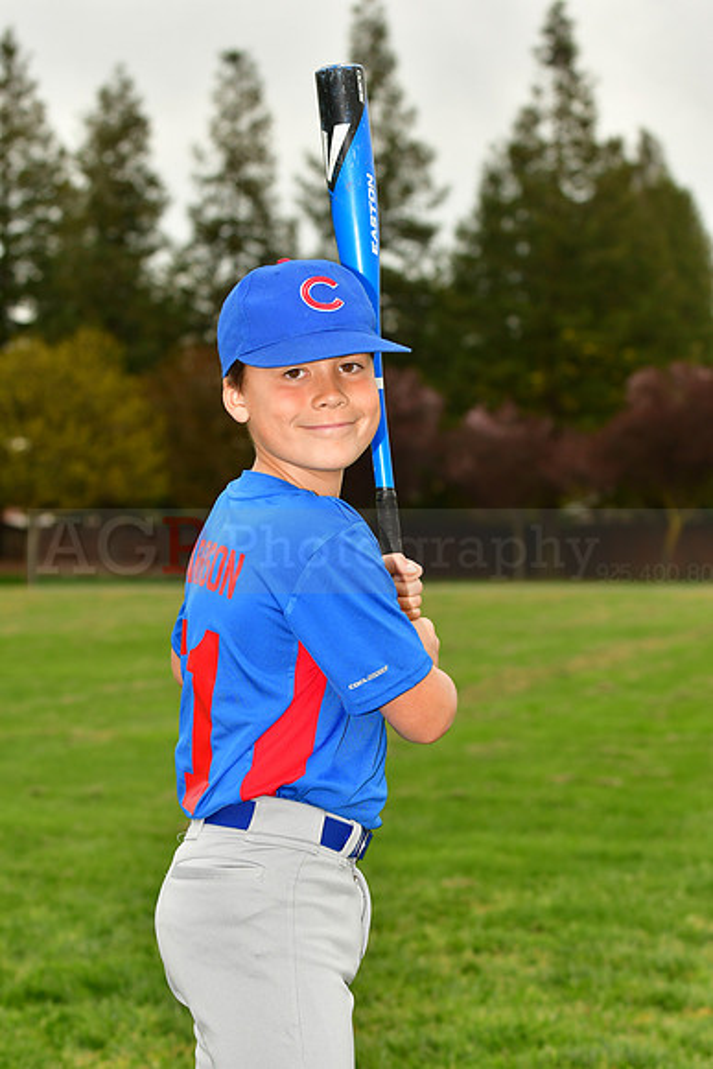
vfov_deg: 19.5
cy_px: 534
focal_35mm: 105
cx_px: 356
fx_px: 3117
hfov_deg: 13.0
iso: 400
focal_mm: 70
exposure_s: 1/1000
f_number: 5
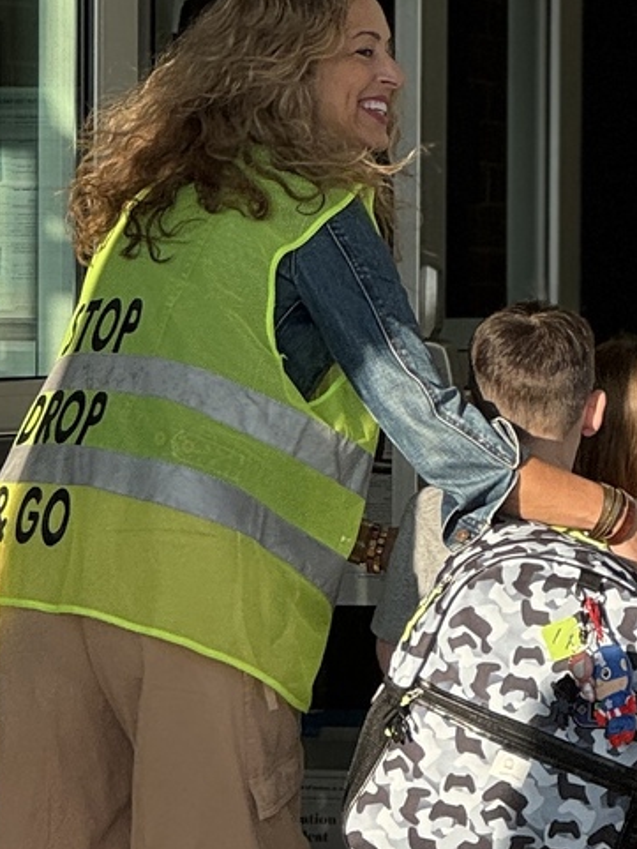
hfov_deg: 9.0
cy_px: 695
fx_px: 4022
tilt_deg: -4.2
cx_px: 542
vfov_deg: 12.0
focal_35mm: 164
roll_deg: -0.8
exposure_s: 1/449
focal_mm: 9
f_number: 2.8
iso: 25
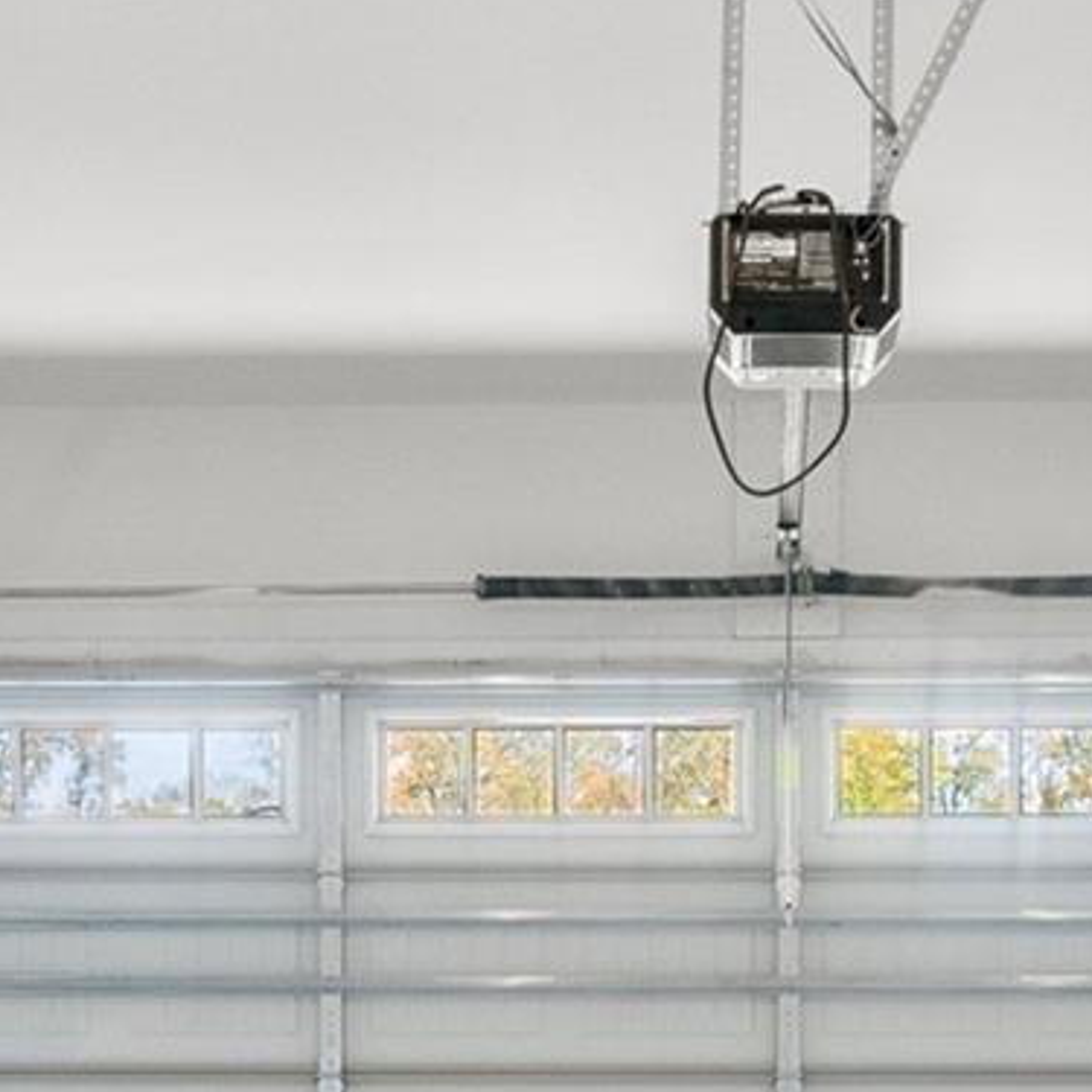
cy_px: 967
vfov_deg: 25.7
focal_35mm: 65
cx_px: 690
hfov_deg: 26.4
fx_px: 2320
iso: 1600
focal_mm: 14
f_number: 9
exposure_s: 1/15
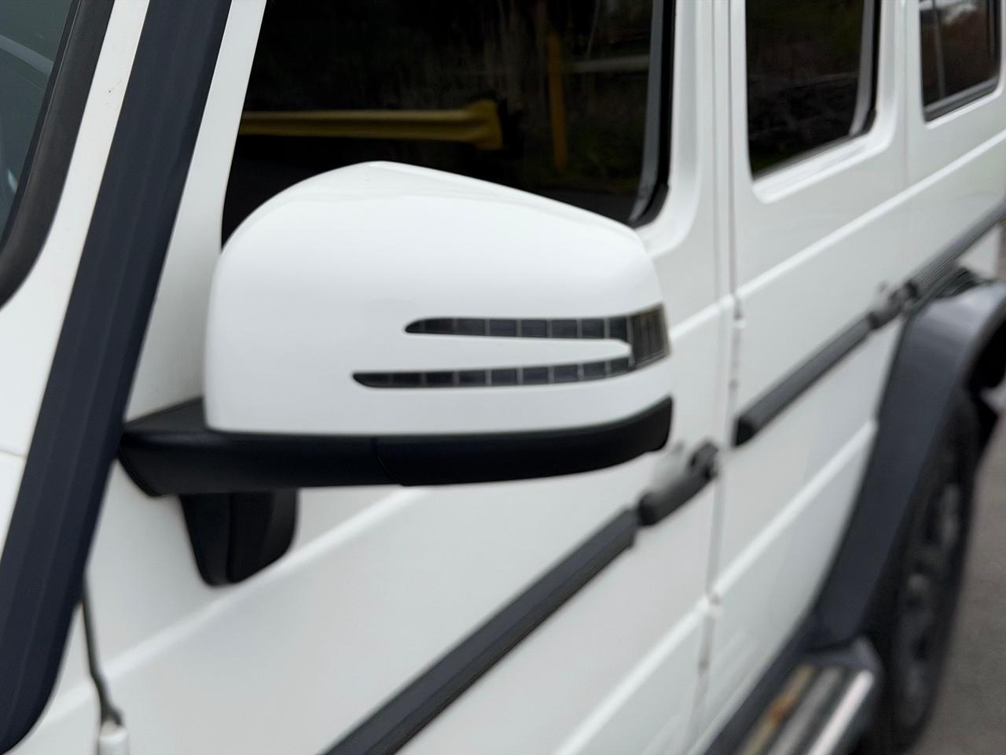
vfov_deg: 30.3
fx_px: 1395
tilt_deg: -18.1
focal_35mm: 48
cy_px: 378
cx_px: 503
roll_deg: -1.2
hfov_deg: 39.7
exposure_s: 1/2577
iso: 64
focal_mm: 6.76
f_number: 1.78
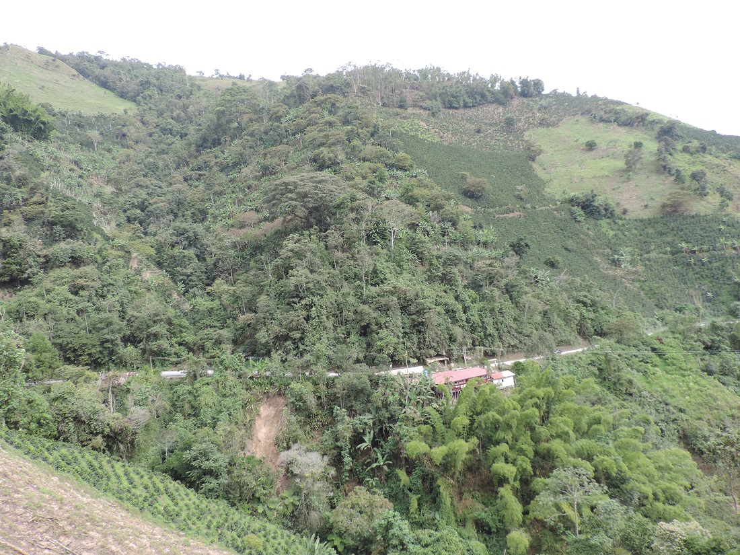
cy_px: 278
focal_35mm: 24
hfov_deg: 71.6
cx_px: 370
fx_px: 513
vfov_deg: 56.8
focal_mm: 4.3
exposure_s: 1/200
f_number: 3
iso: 80
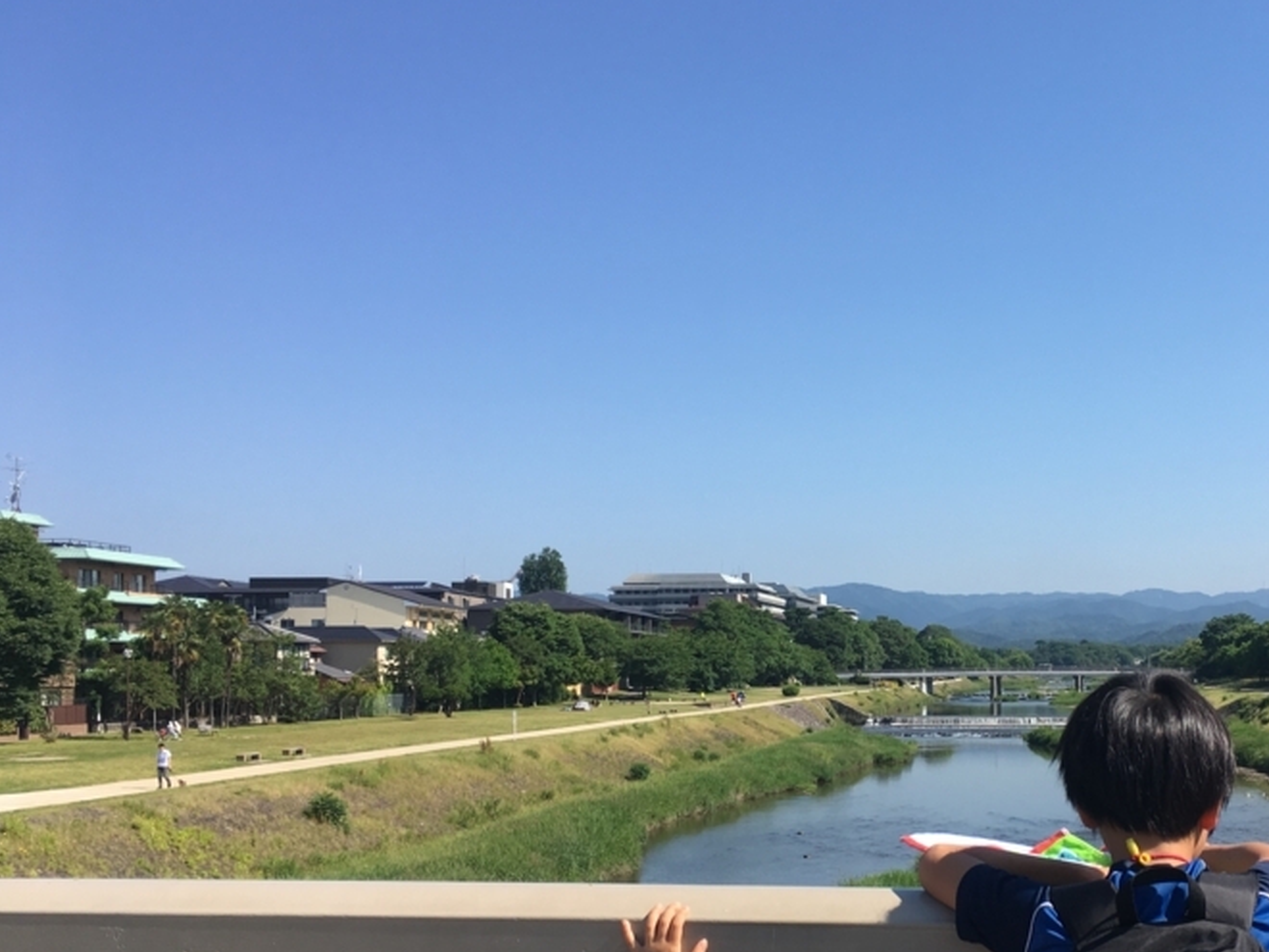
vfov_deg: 31.9
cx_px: 961
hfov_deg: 40.8
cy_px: 650
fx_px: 1650
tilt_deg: +1.2
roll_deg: -0.8
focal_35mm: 45
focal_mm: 4.15
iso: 25
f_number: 2.2
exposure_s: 1/1261
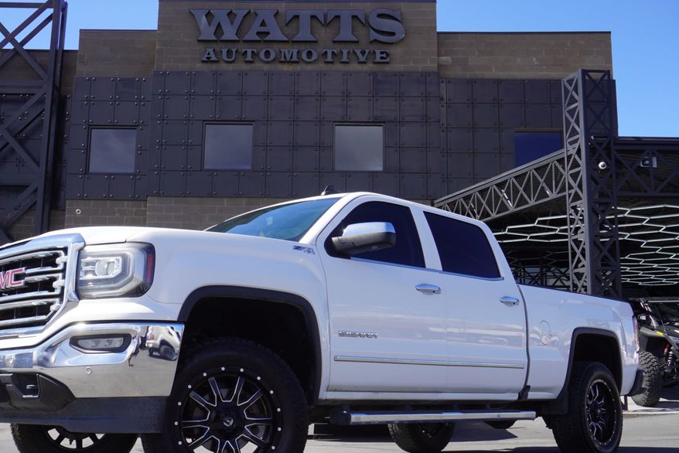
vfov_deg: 31.9
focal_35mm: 42
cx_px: 292
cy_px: 244
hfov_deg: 46.3
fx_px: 792
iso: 100
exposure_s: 1/125
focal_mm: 24
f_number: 9
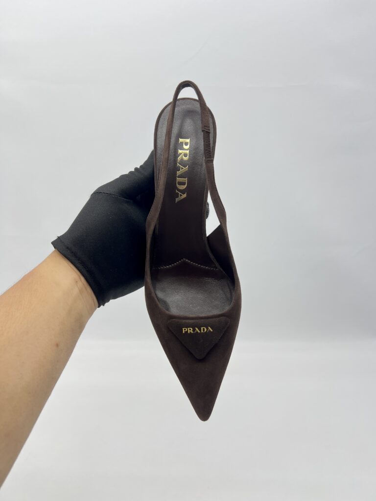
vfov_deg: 67.3
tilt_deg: -19.5
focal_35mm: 26
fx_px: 377
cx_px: 188
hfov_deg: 53.1
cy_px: 250
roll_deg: +0.1
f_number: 1.5
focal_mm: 5.7
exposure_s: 1/117
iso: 32
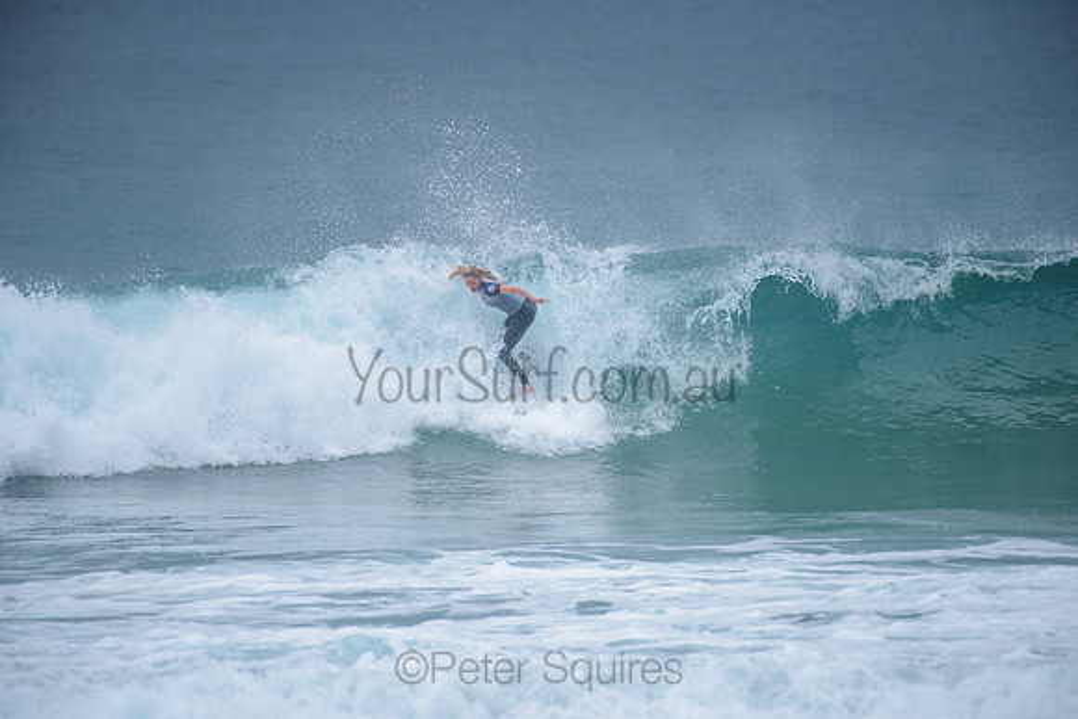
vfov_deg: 2.8
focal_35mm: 500
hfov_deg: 4.1
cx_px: 539
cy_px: 360
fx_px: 14975
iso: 280
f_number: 5.6
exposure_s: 1/2000
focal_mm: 500
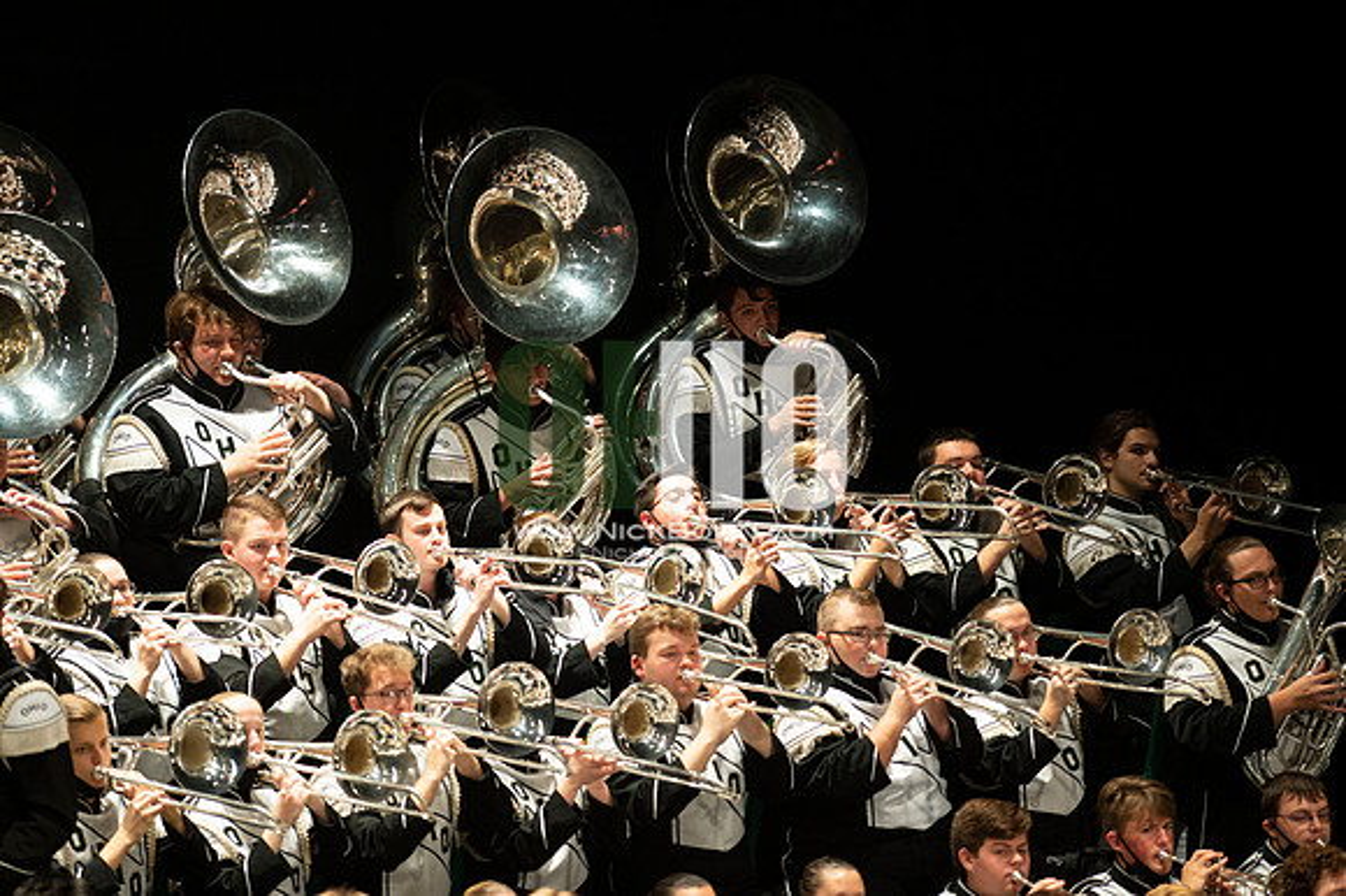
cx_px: 673
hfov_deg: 6.9
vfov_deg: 4.6
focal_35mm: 300
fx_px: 11210
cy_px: 448
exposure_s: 1/500
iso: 3200
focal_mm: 300
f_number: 2.8
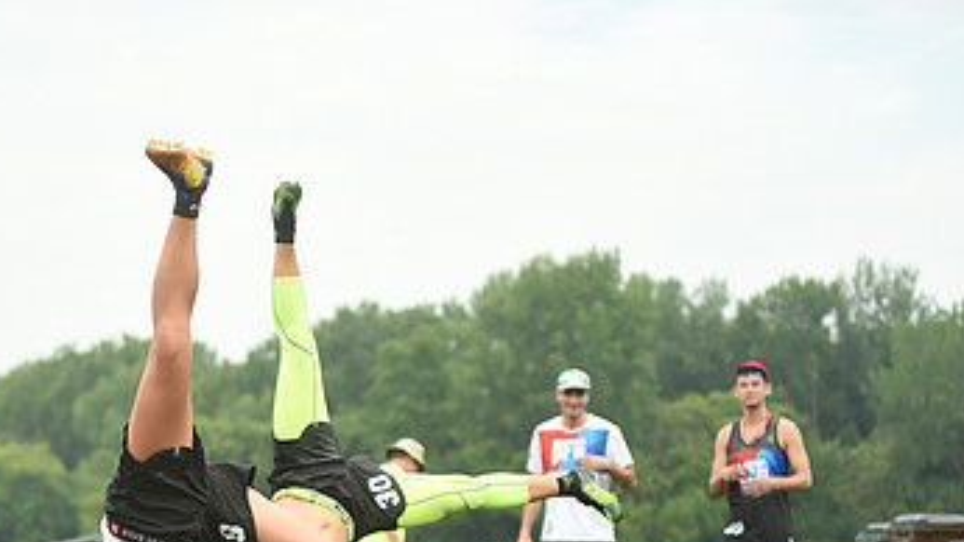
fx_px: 3144
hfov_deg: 17.4
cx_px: 279
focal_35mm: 123
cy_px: 532
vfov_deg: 9.8
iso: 320
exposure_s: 1/1600
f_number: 2.8
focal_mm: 70
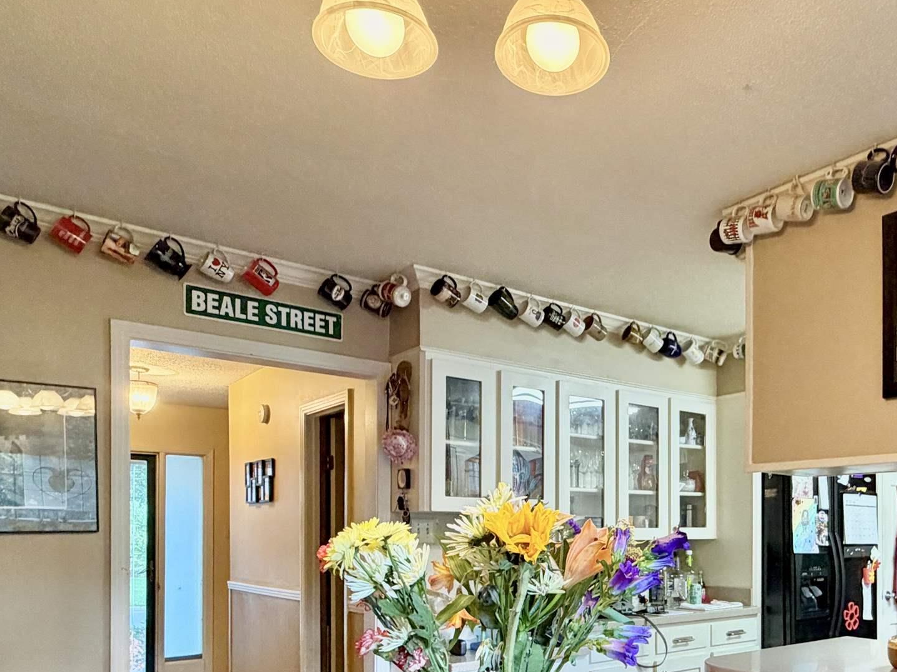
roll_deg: +0.1
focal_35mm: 30
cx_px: 649
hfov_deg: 57.6
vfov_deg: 44.6
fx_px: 777
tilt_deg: -0.4
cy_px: 535
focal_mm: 2.22
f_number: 2.2
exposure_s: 1/60
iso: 400
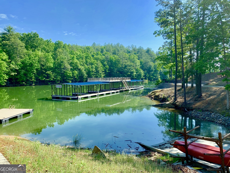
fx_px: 173
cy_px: 86
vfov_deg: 53.1
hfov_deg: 67.3
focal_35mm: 26
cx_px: 115
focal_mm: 4.25
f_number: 1.8
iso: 25
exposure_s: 1/1220
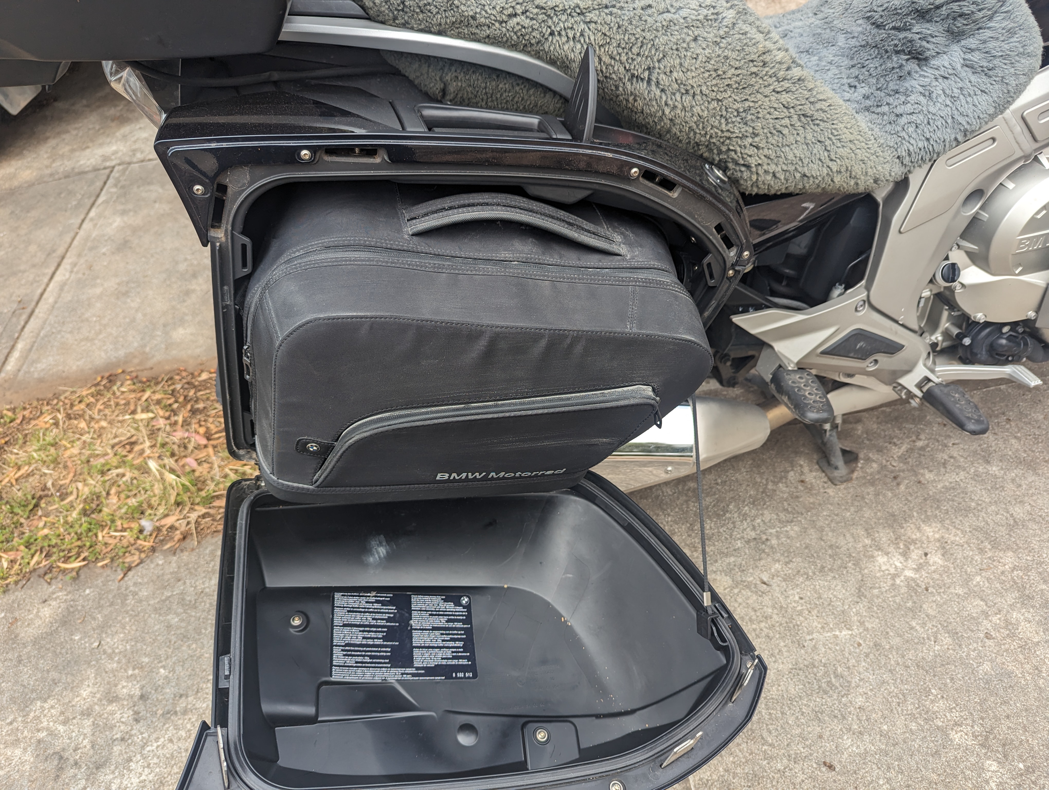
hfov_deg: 71.5
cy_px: 395
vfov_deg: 56.9
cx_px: 524
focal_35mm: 24
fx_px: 728
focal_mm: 6.81
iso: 43
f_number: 1.85
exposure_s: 1/583
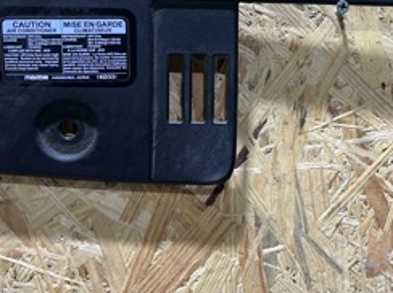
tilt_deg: -2.9
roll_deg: +0.0
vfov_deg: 22.4
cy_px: 6
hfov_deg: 29.6
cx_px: 345
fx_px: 714
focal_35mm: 63
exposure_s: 1/100
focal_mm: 6.86
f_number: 1.78
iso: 160
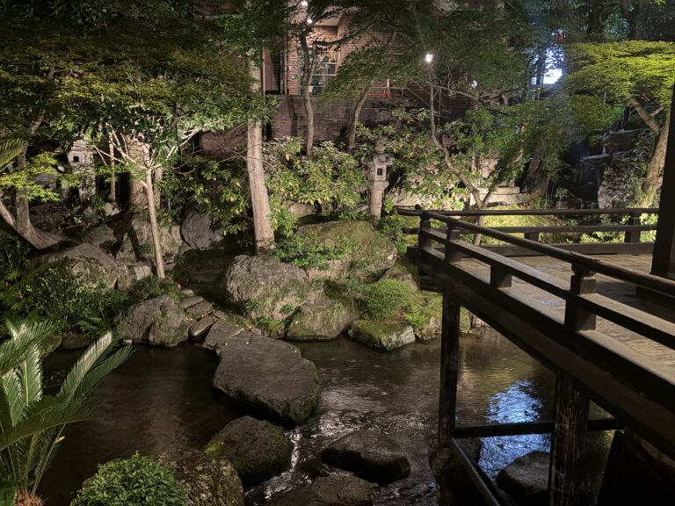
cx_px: 338
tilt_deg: -9.4
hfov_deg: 67.3
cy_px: 253
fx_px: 507
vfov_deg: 53.1
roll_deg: -0.3
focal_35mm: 26
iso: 640
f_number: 1.6
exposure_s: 1/12
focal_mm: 5.96
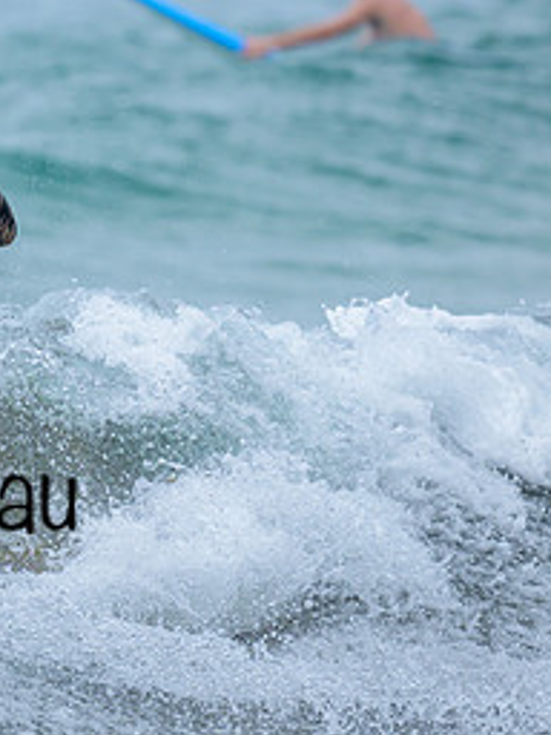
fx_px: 42234
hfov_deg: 0.7
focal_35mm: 1990
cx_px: -319
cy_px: 494
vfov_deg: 1.0
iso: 500
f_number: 6.3
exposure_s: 1/2000
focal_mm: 800
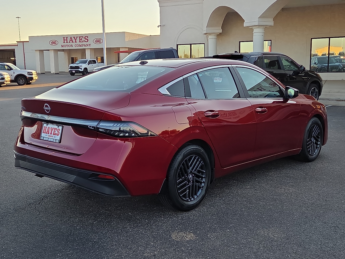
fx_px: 419
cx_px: 172
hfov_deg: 44.8
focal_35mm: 42
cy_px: 130
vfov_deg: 34.3
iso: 25
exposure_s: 1/714
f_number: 1.8
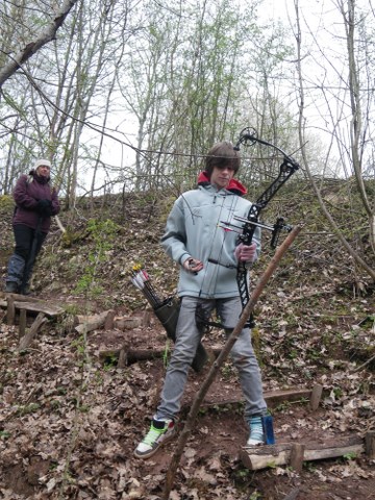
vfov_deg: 54.0
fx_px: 491
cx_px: 188
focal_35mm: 34
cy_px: 250
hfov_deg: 41.8
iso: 64
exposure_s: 1/100
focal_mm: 6.1
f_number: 3.8
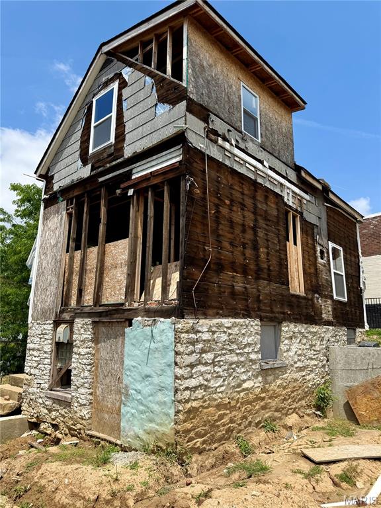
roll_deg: -1.3
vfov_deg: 71.6
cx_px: 190
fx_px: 352
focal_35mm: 24
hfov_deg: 56.8
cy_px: 254
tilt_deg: +12.4
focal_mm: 6.76
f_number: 1.78
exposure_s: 1/4975
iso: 80
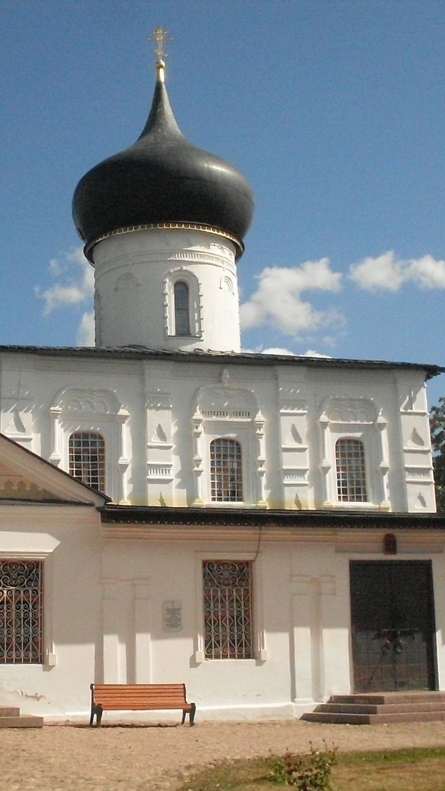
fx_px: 1174
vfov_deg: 37.2
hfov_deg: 21.4
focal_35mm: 56
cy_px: 397
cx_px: 157
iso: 400
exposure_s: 1/1500
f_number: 8.4
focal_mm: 6.3
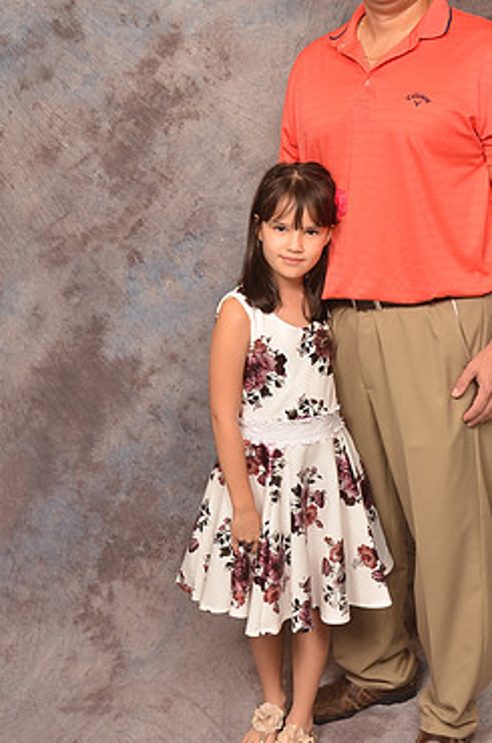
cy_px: 303
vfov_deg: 34.0
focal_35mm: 59
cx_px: 329
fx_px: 1211
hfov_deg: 22.9
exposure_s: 1/60
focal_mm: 25
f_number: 5.6
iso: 200
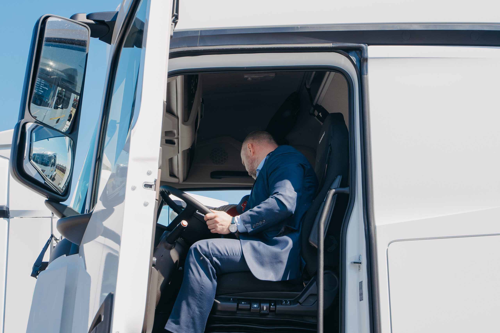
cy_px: 166
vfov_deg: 21.2
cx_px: 250
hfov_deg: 31.4
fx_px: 889
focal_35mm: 64
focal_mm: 64
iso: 160
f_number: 9
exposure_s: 1/160
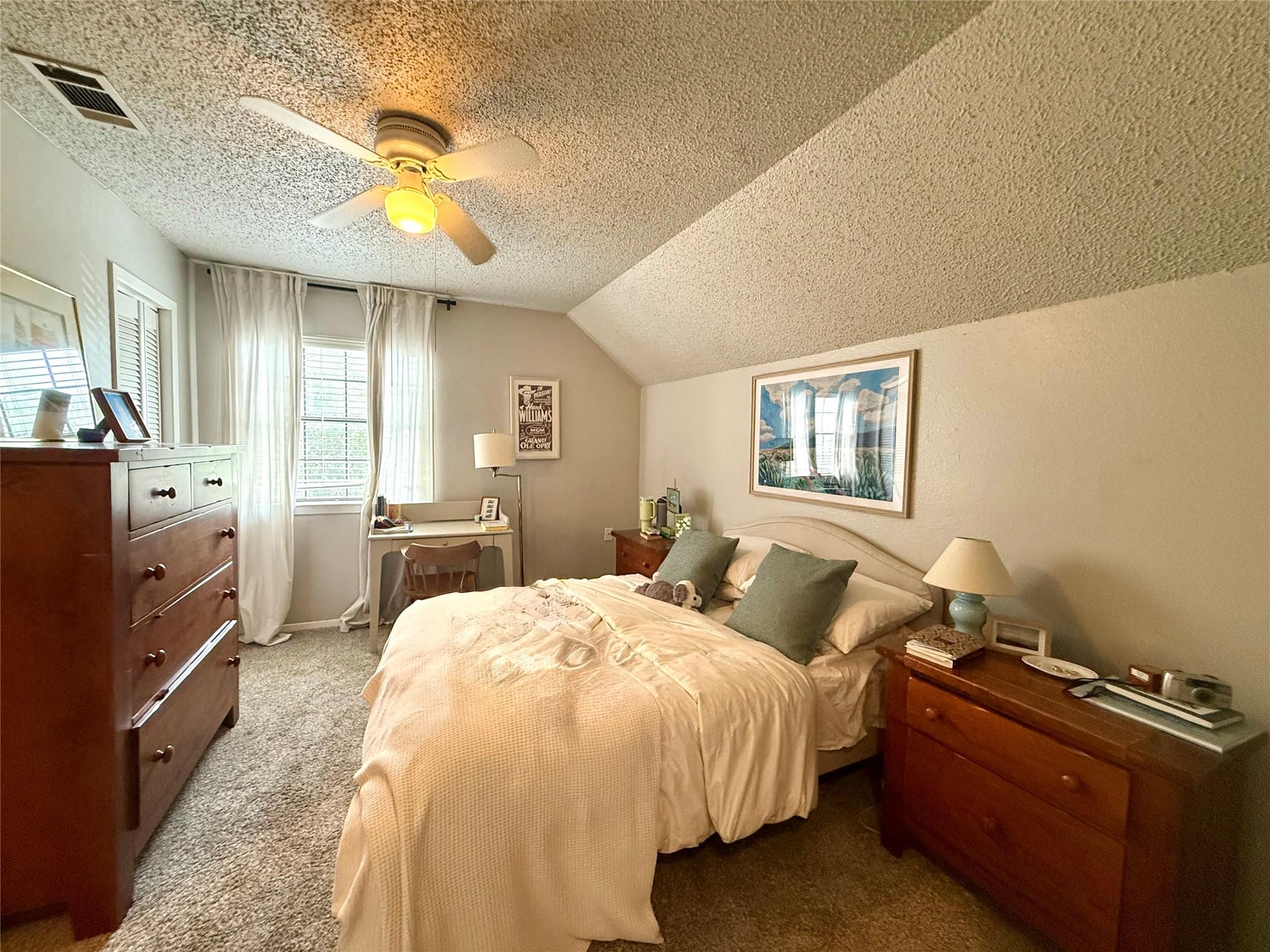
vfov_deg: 85.7
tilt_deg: -2.6
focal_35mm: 14
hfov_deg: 102.1
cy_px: 476
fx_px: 514
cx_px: 635
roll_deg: -1.7
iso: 500
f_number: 2.2
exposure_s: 1/120
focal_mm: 2.22
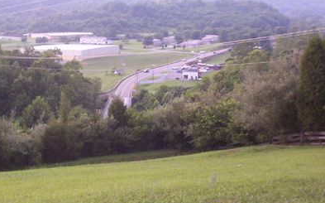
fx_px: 496
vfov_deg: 23.1
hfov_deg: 36.1
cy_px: 96
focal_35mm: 56
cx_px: 122
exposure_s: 1/38.6
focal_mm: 6
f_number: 4.5
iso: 100
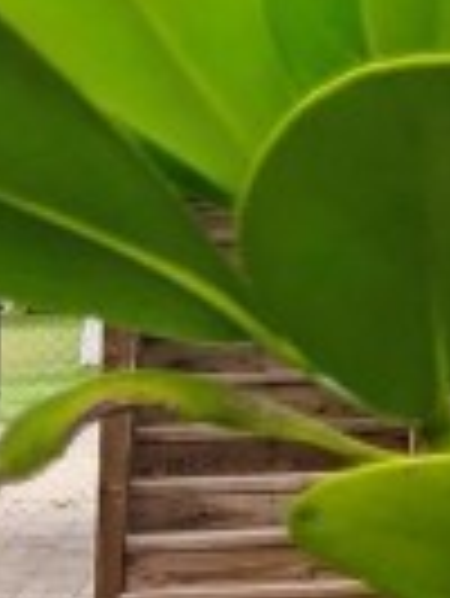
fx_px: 3738
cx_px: 1908
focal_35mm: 216
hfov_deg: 5.7
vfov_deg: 9.0
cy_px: -166
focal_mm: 3.99
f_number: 1.8
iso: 20
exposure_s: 1/607
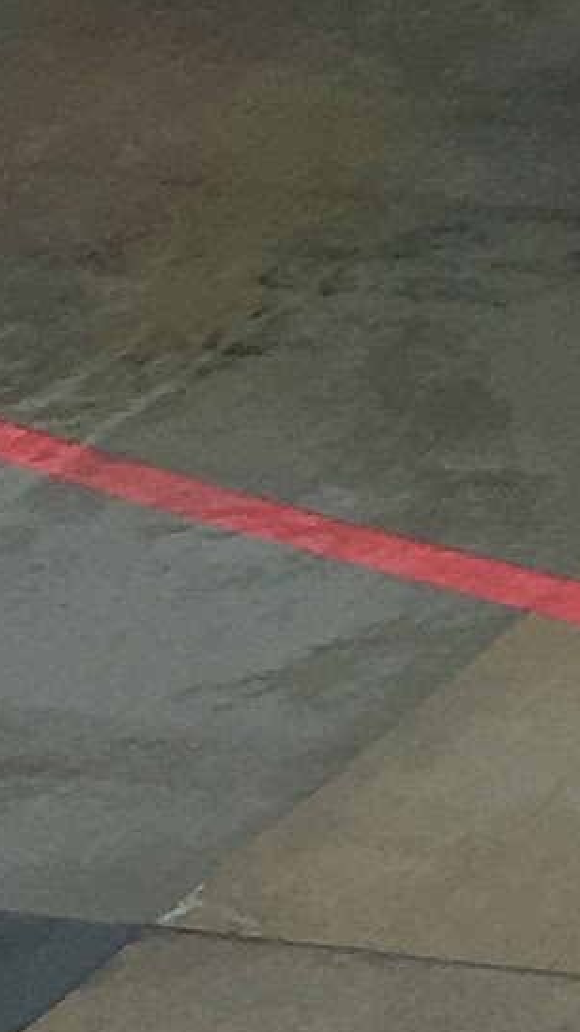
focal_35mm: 190
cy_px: -1053
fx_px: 5200
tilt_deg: -10.9
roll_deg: -1.6
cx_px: 2392
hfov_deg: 5.5
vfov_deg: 10.4
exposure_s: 1/719
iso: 32
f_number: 2.2
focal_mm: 4.15
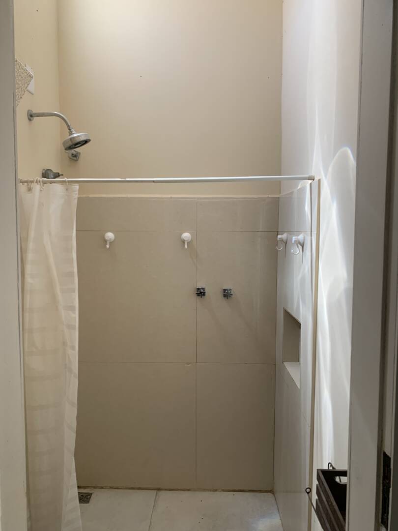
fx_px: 399
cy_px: 266
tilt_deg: -3.2
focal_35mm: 26
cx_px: 199
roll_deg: -0.6
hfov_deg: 53.1
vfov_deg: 67.3
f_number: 1.8
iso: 100
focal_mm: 4.25
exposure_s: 1/74
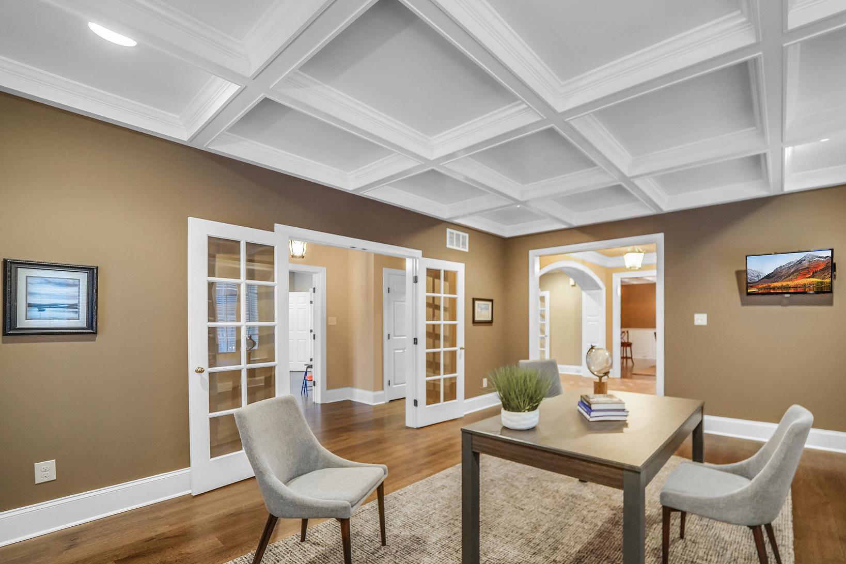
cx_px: 516
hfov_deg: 98.8
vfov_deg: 76.9
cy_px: 324
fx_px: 352
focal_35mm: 15
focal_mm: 12
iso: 8000
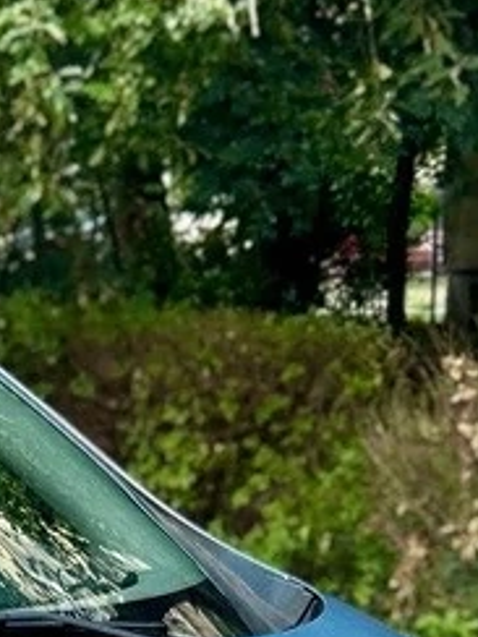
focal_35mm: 142
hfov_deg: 10.1
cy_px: 705
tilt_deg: -10.9
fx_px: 2614
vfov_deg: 13.6
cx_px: -261
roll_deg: +0.6
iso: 32
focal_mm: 5.7
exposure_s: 1/126
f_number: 1.5
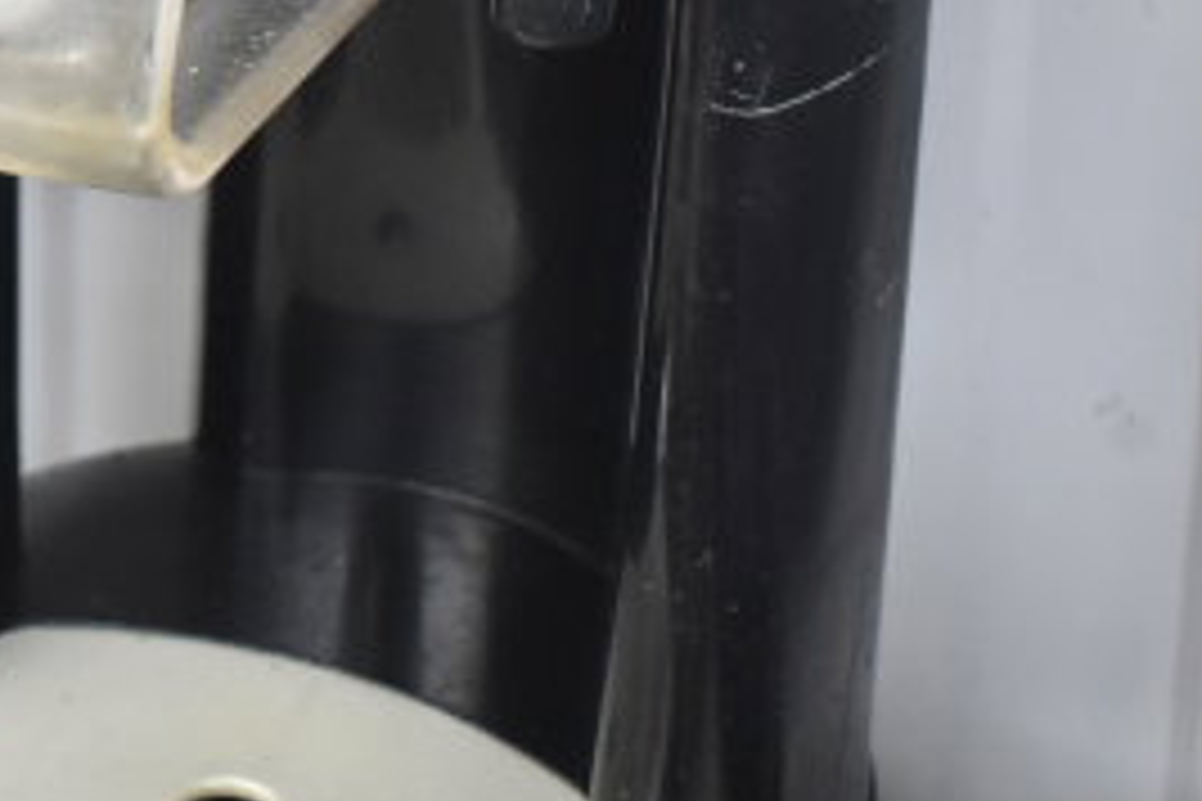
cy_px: -610
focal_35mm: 129
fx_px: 4297
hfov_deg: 15.5
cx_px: -122
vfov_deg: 10.1
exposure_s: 1/40
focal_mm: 25
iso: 1100
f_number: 4
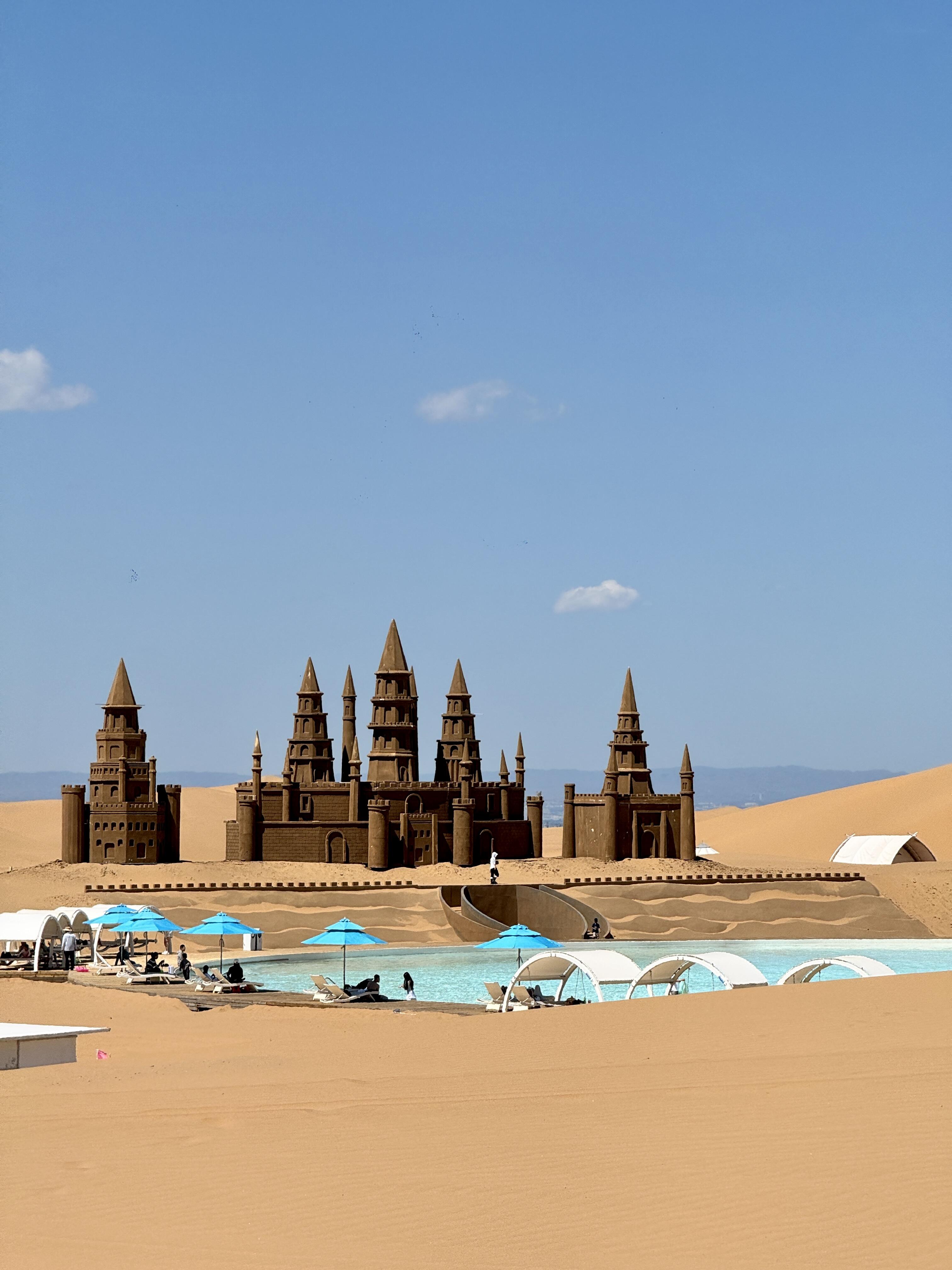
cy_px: 635
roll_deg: +0.7
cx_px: 476
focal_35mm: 120
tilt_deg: +1.5
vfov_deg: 16.4
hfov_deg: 12.3
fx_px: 4400
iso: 50
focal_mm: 15.66
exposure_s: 1/2525
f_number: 2.8
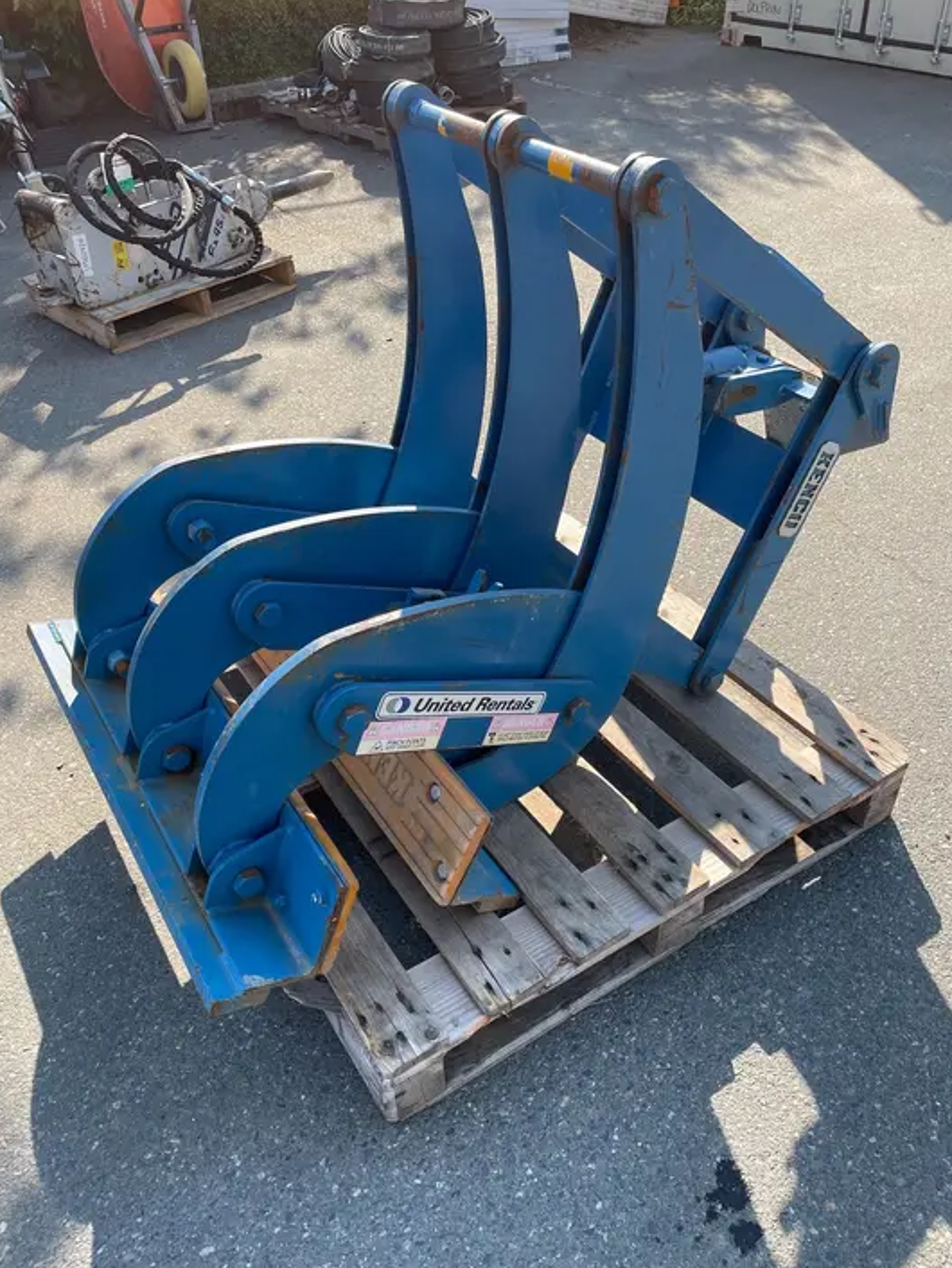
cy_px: 640
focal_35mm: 27
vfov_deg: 65.3
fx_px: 989
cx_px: 481
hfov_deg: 51.4
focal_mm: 4.2
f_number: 1.6
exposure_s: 1/725
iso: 32
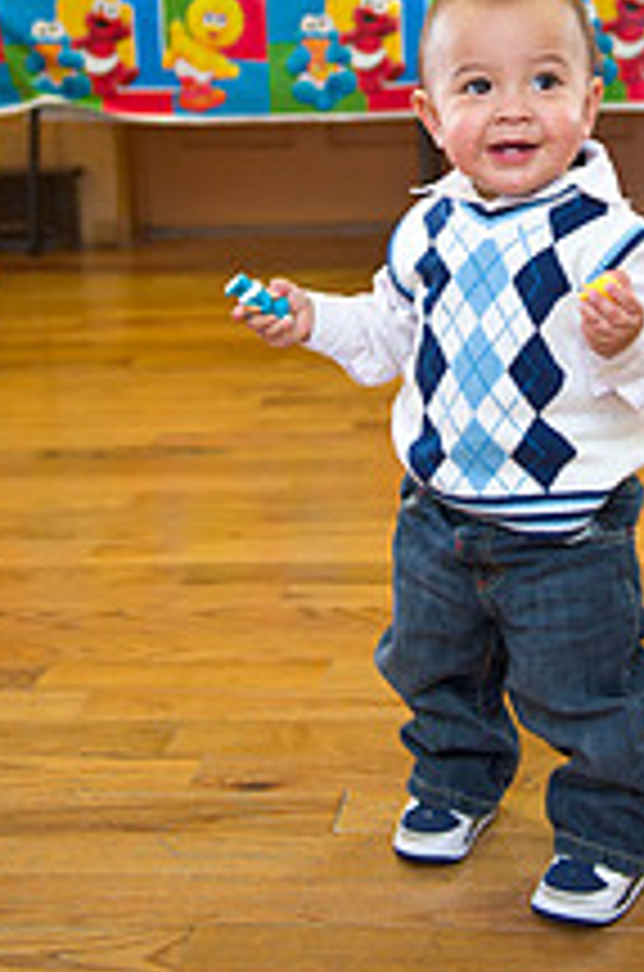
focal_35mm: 73
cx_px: 502
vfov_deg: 26.8
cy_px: 104
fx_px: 1968
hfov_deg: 18.4
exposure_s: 1/125
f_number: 3.2
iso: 1600
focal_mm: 35
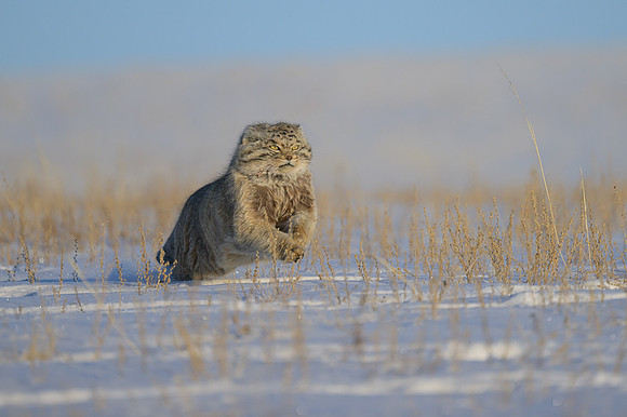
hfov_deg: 3.8
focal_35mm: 546
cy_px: 133
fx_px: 9505
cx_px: 325
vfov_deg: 2.5
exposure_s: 1/2500
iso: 400
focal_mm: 400
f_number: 5.6
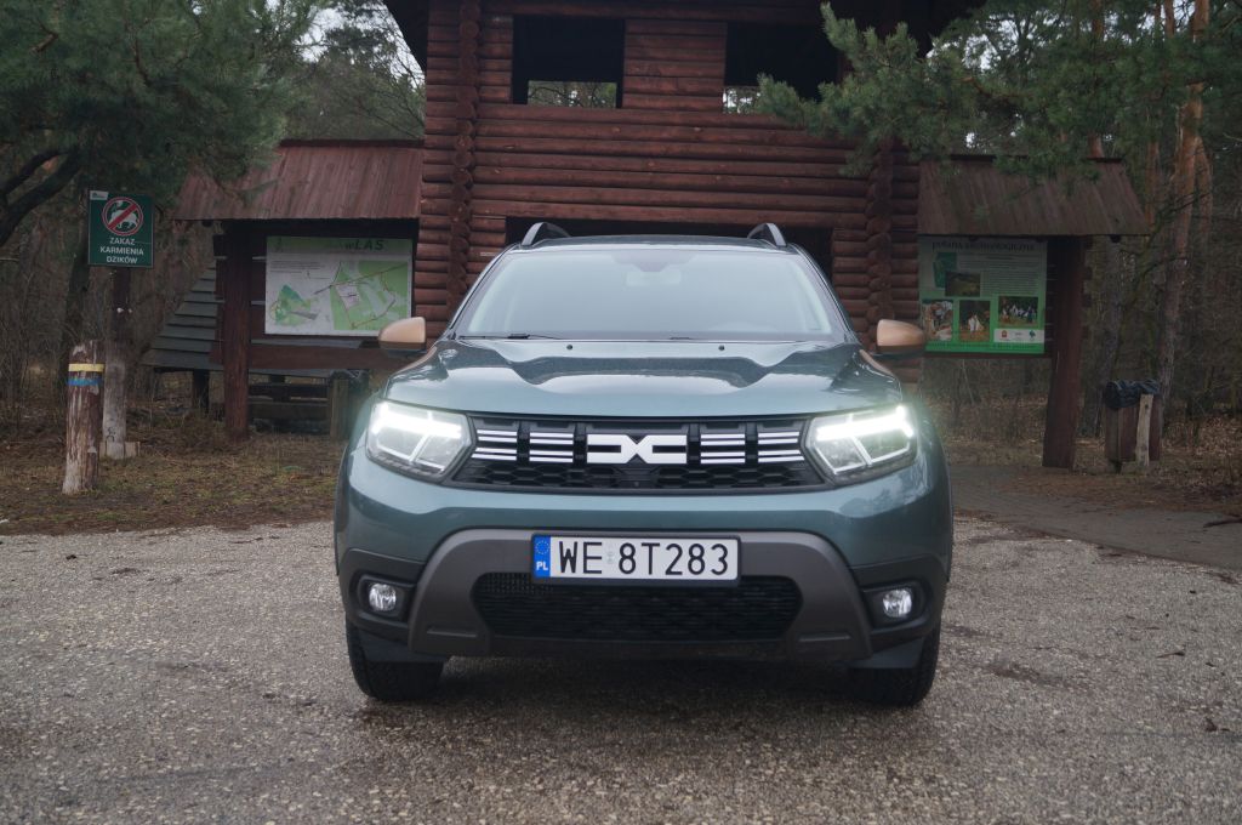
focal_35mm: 36
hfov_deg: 53.2
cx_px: 621
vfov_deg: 36.8
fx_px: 1240
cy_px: 412
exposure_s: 1/60
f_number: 4
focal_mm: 24
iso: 160
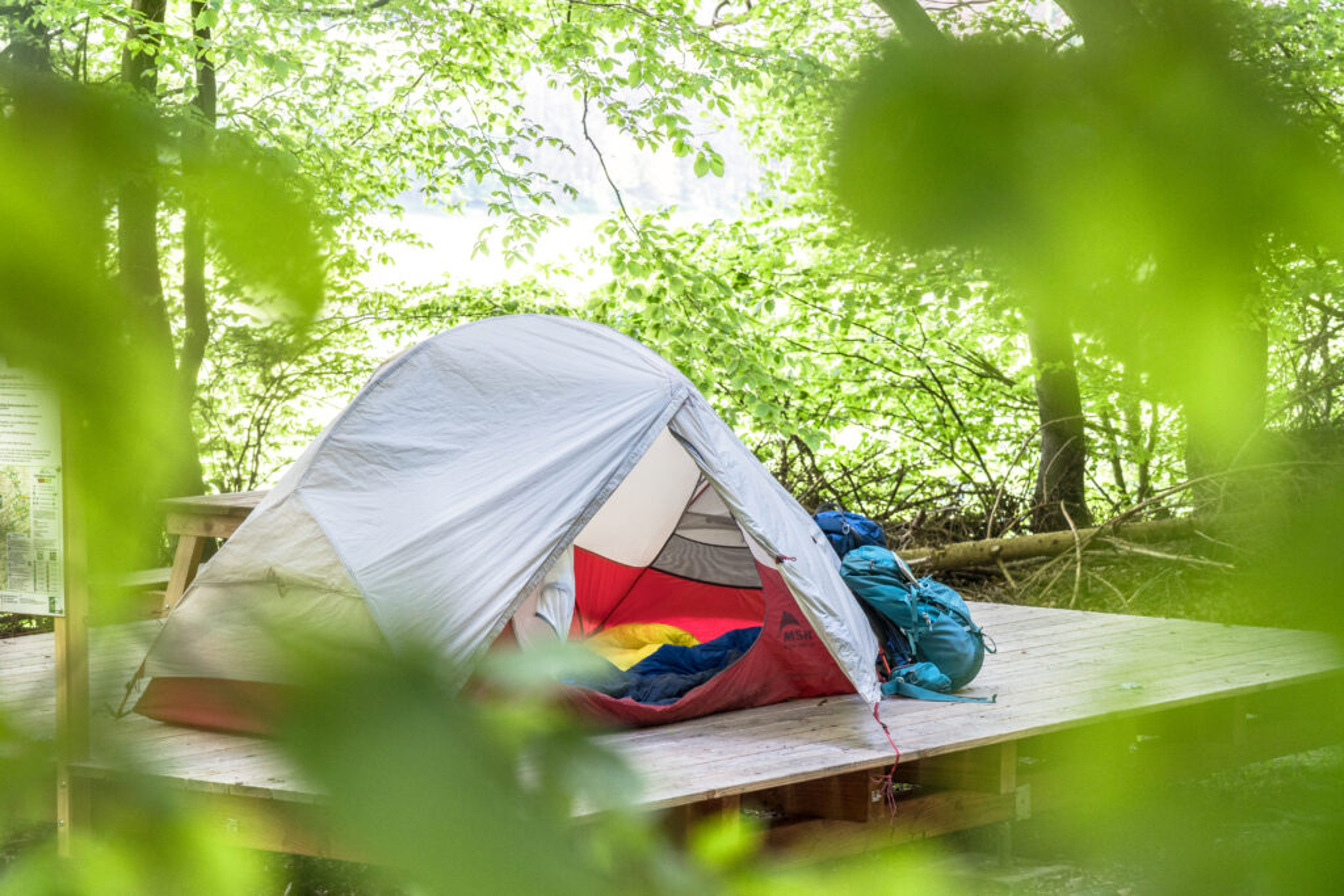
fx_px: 3920
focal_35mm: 105
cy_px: 448
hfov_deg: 19.5
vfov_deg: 13.0
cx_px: 672
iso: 1250
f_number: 8
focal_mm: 105
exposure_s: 1/125
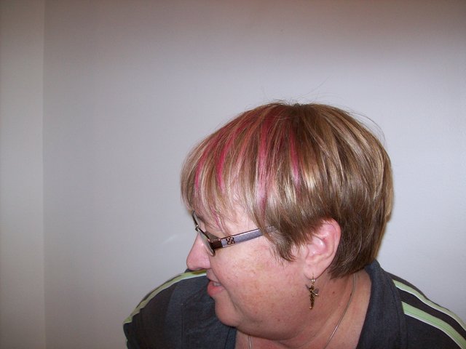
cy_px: 174
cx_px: 233
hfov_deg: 51.4
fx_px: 485
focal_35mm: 36
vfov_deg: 39.7
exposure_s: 1/64
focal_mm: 6
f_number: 2.7
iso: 80
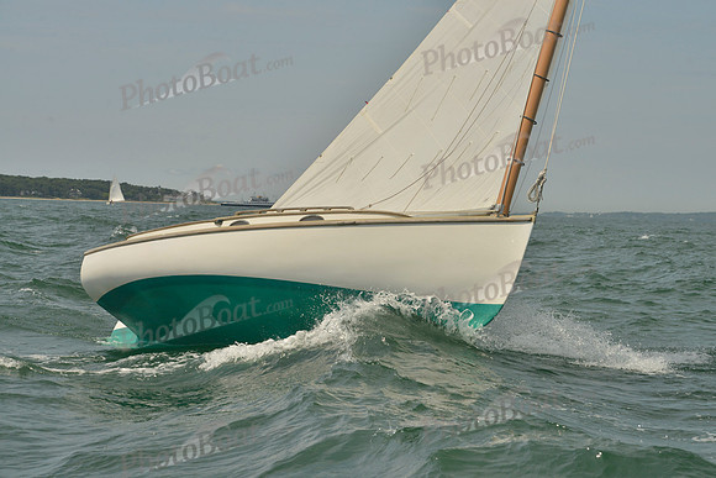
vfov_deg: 14.9
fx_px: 1830
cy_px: 239
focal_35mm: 92
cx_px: 358
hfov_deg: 22.1
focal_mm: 92
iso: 400
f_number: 10
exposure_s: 1/800
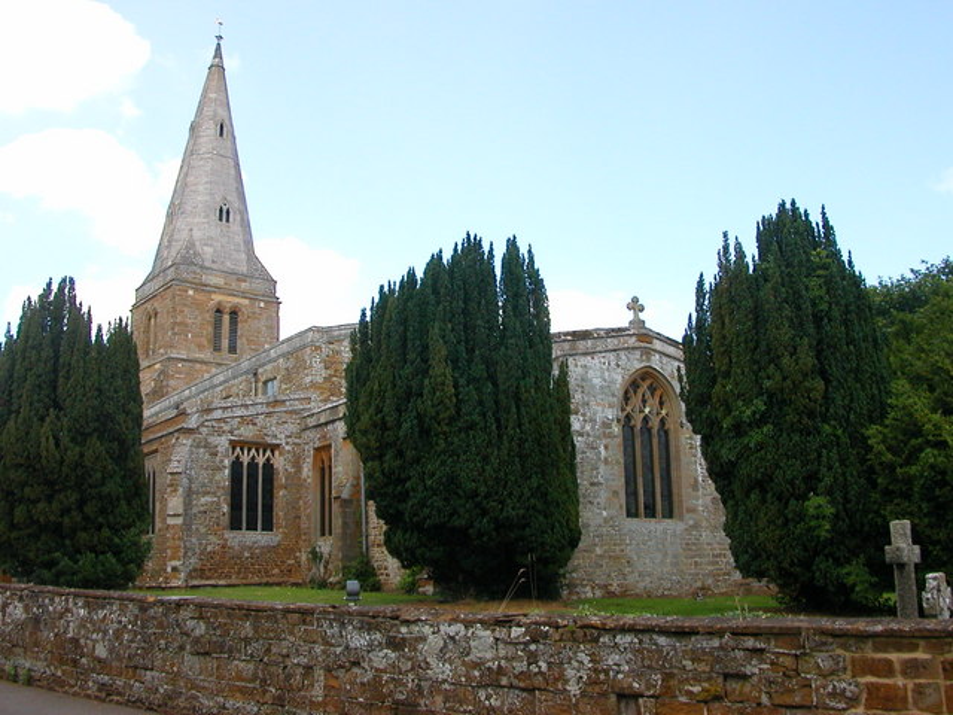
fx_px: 1019
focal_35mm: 37
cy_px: 358
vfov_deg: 38.7
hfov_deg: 50.1
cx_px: 476
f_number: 4.5
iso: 100
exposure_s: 1/176
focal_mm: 5.6
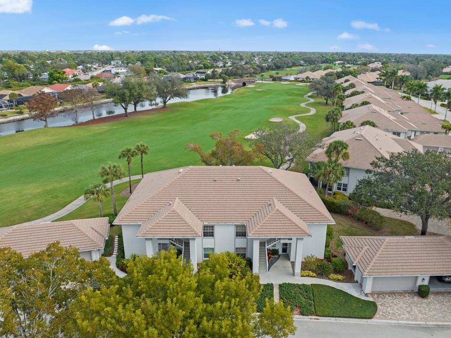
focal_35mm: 26
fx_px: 338
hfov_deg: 67.3
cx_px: 237
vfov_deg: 53.0
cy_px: 169
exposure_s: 1/1600
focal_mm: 12.29
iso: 140
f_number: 2.8
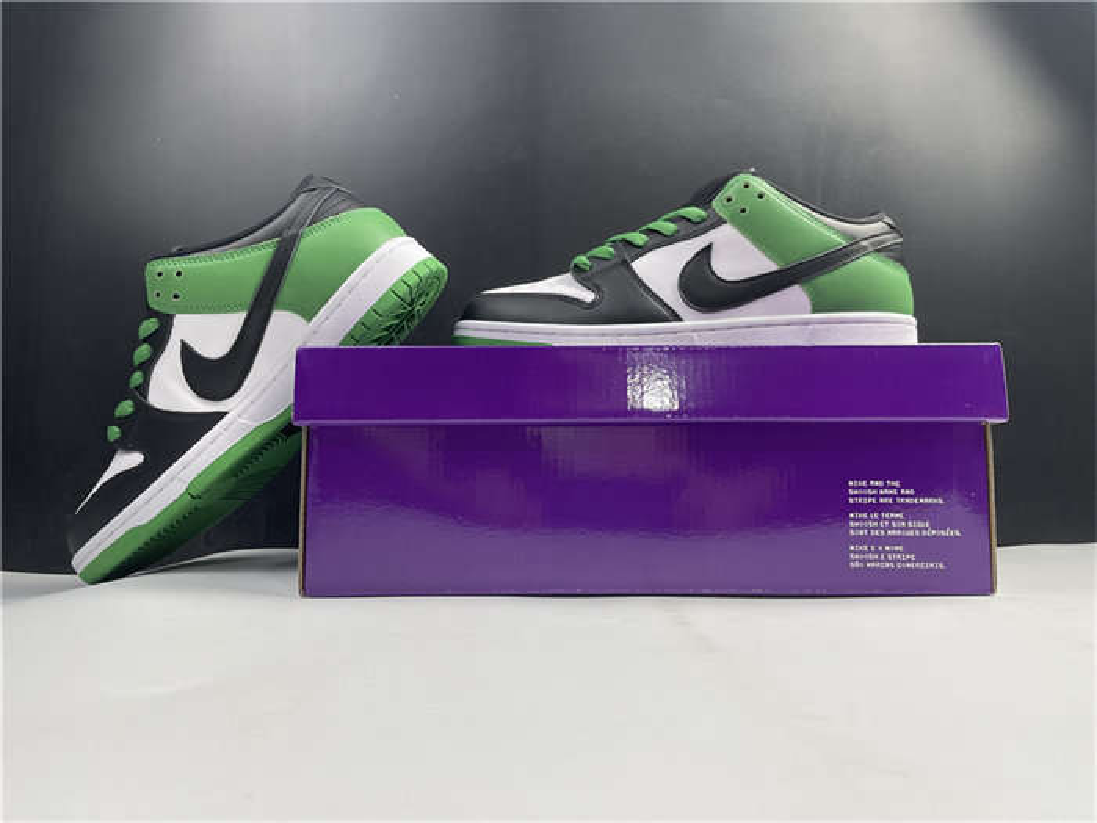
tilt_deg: +7.7
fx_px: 824
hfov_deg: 67.3
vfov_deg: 53.1
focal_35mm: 26
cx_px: 548
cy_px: 412
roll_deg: +1.6
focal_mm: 4.2
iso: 80
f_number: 1.6
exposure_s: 1/121
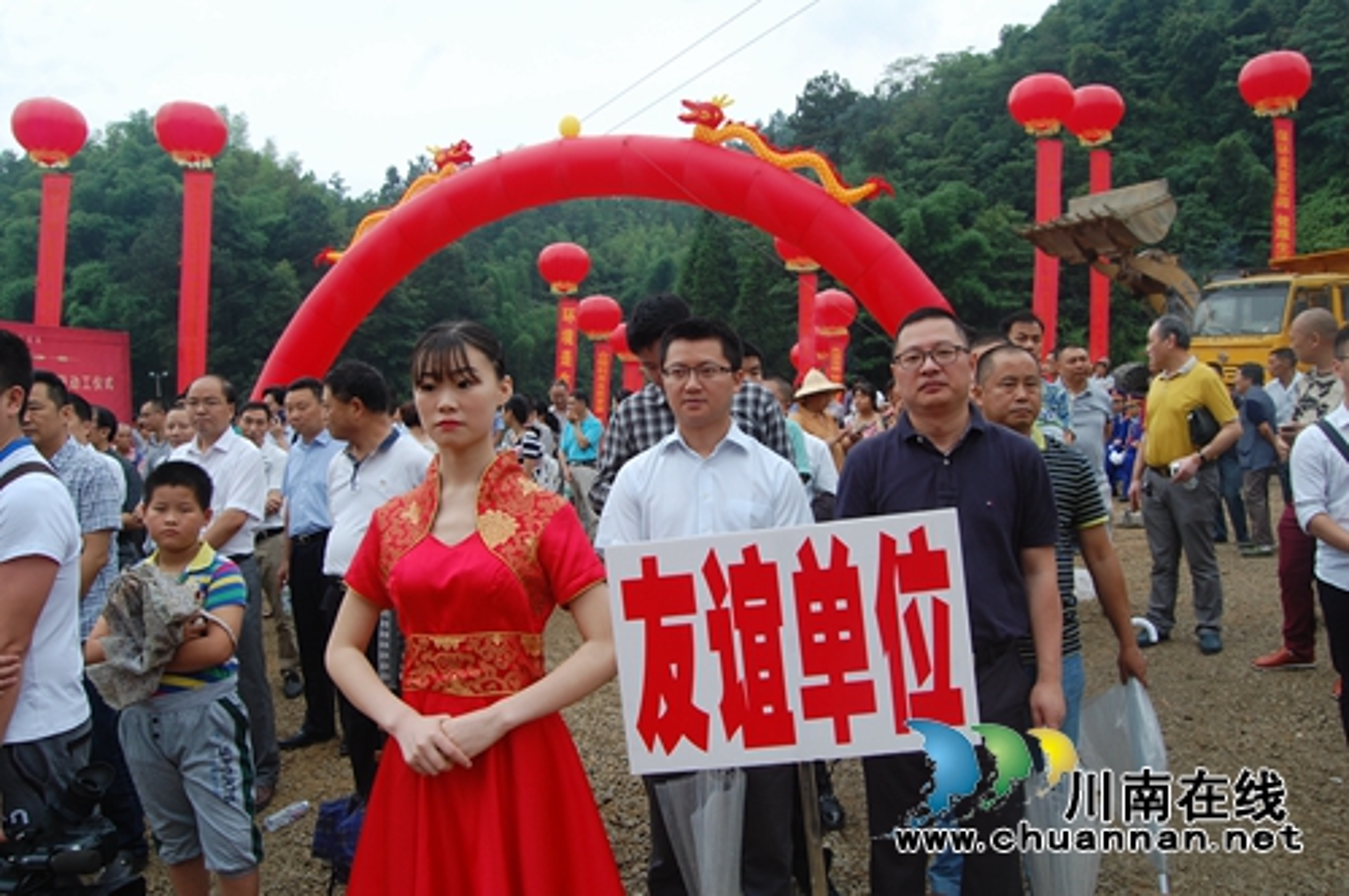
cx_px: 674
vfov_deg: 47.8
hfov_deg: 67.4
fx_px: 1010
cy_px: 448
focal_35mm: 27
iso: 200
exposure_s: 1/80
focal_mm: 18
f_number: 8
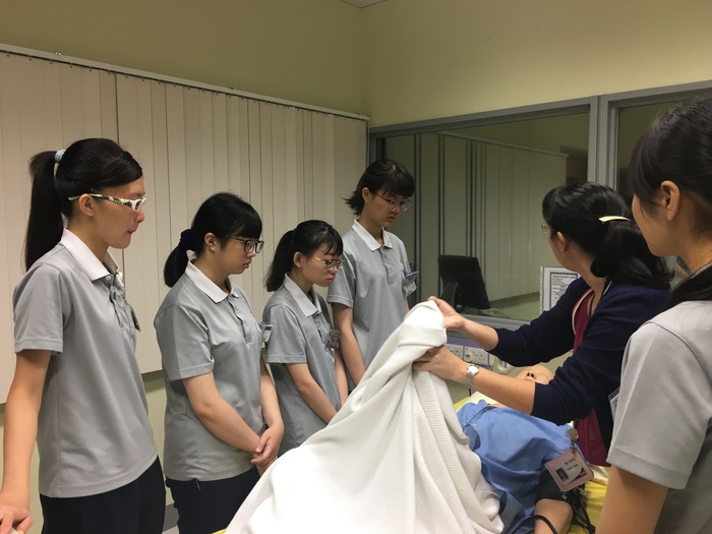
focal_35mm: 29
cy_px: 267
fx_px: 596
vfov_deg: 48.2
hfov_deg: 61.7
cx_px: 356
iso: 80
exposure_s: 1/33
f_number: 2.2
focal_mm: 4.15
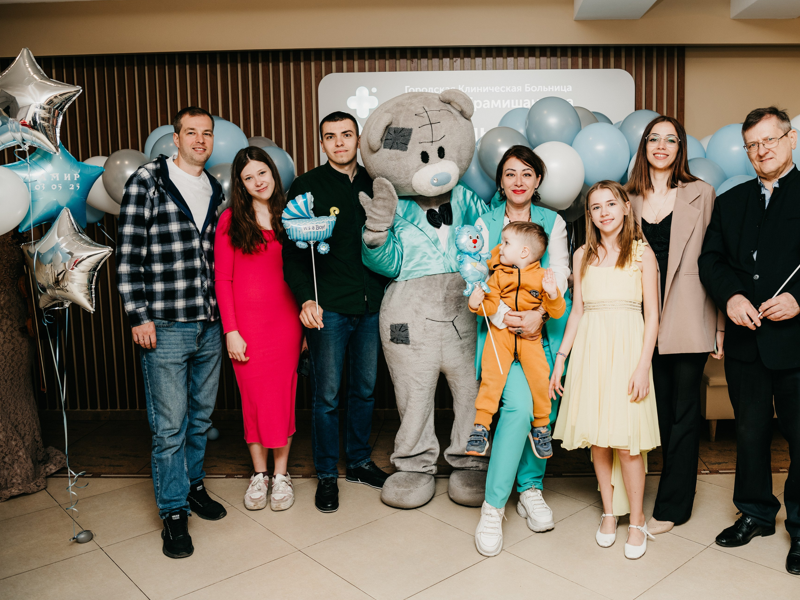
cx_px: 467
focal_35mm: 33
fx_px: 763
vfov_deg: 42.9
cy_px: 282
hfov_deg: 55.1
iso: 160
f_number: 4
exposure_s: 1/160
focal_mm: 27
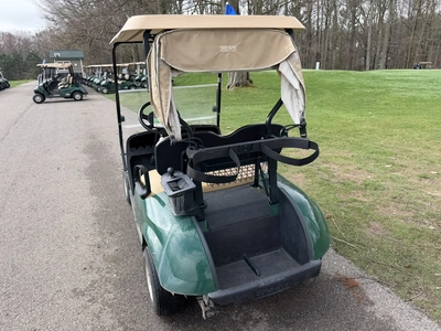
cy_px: 166
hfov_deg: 71.6
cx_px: 220
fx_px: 306
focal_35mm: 24
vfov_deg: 56.8
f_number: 1.78
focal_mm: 6.76
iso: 80
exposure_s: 1/1361
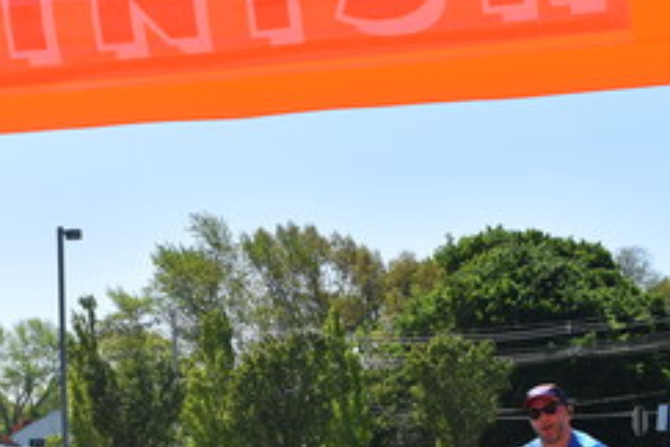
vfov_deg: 14.1
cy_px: 490
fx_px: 1768
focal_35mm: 95
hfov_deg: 21.5
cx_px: 314
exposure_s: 1/1600
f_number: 7.1
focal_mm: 28
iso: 400
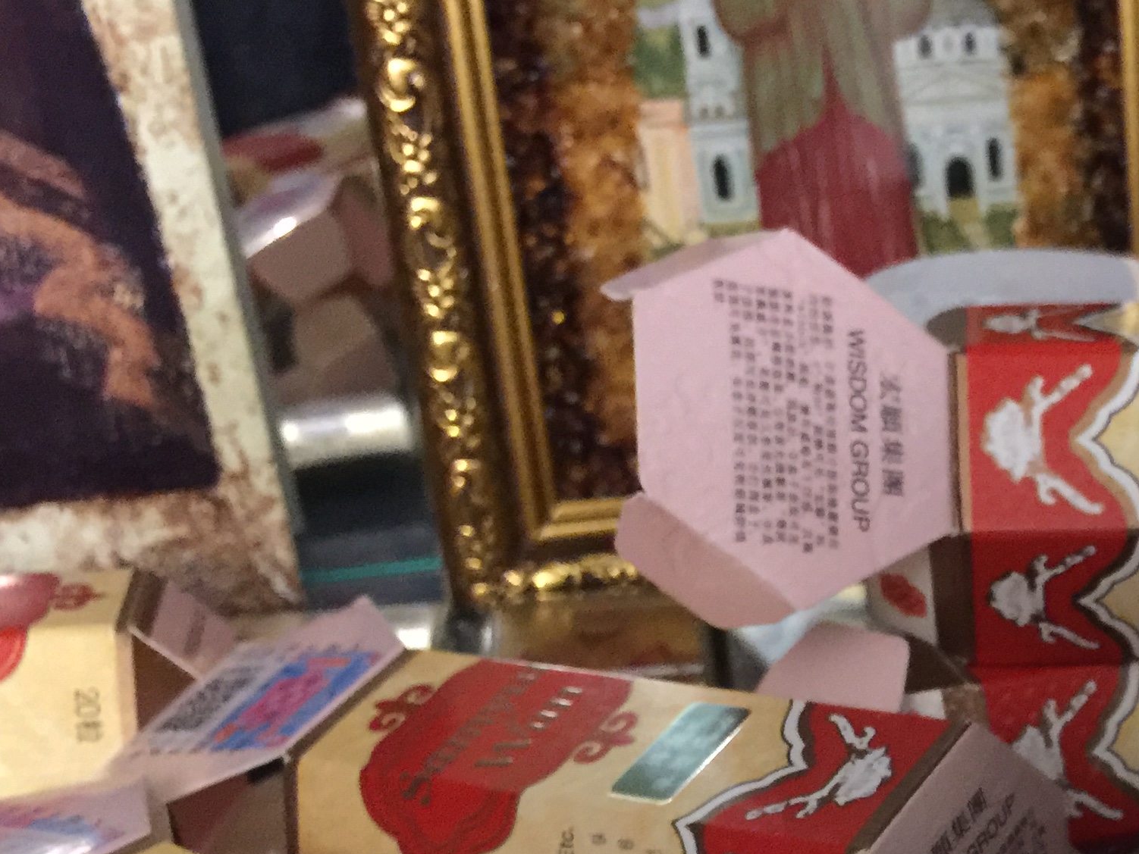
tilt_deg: -28.1
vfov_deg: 22.4
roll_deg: -1.4
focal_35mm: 63
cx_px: 1164
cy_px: 855
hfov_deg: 28.6
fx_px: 2073
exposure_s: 1/4
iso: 125
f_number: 2.2
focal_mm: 4.15
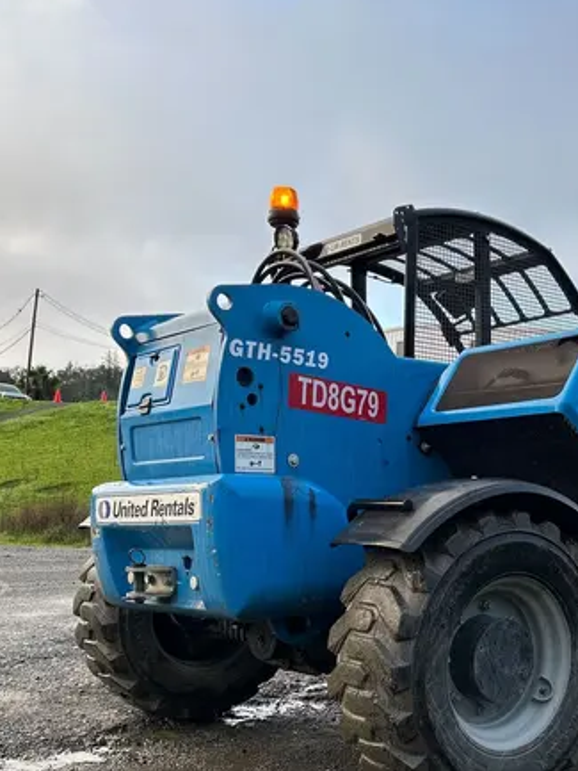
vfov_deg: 42.4
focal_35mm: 44
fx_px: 979
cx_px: 454
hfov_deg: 32.1
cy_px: 507
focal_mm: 5.7
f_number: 1.5
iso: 50
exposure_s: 1/578
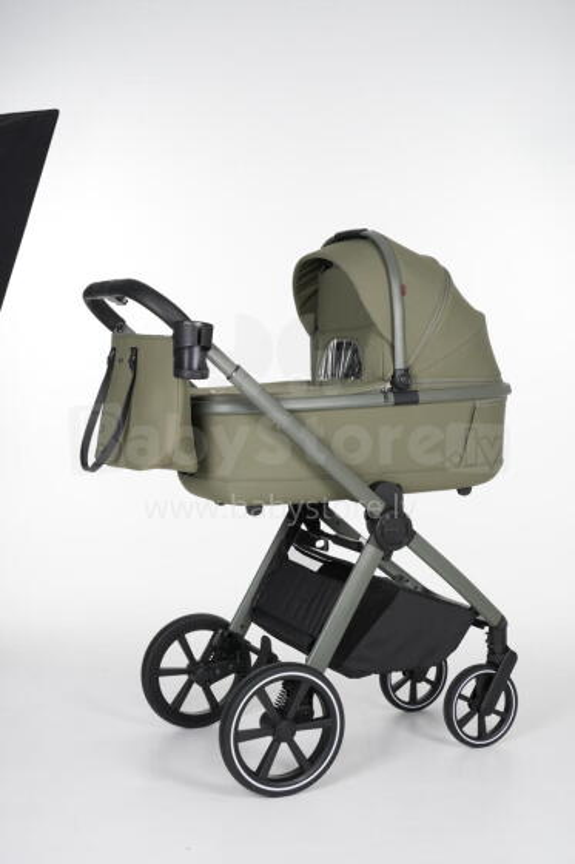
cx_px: 288
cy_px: 432
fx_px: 1247
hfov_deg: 26.0
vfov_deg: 38.2
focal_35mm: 52
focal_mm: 35
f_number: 10
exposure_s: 1/125
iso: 100
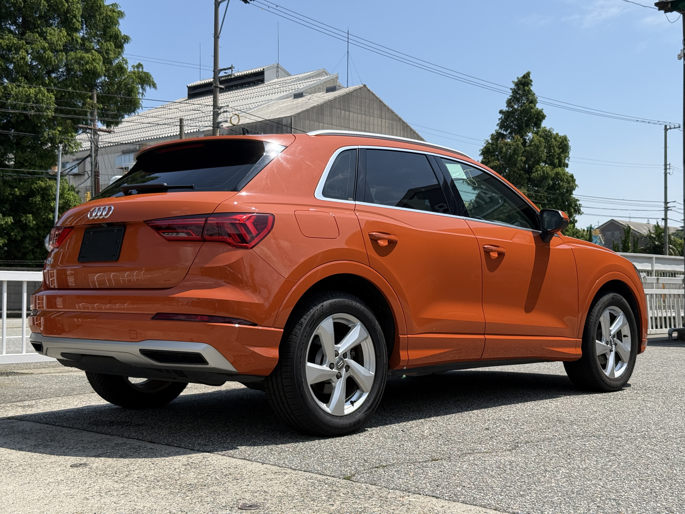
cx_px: 342
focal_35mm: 48
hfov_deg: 39.7
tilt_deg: +2.4
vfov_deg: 30.3
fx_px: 950
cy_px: 257
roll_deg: -0.6
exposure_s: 1/4878
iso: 80
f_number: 1.78
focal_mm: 6.76
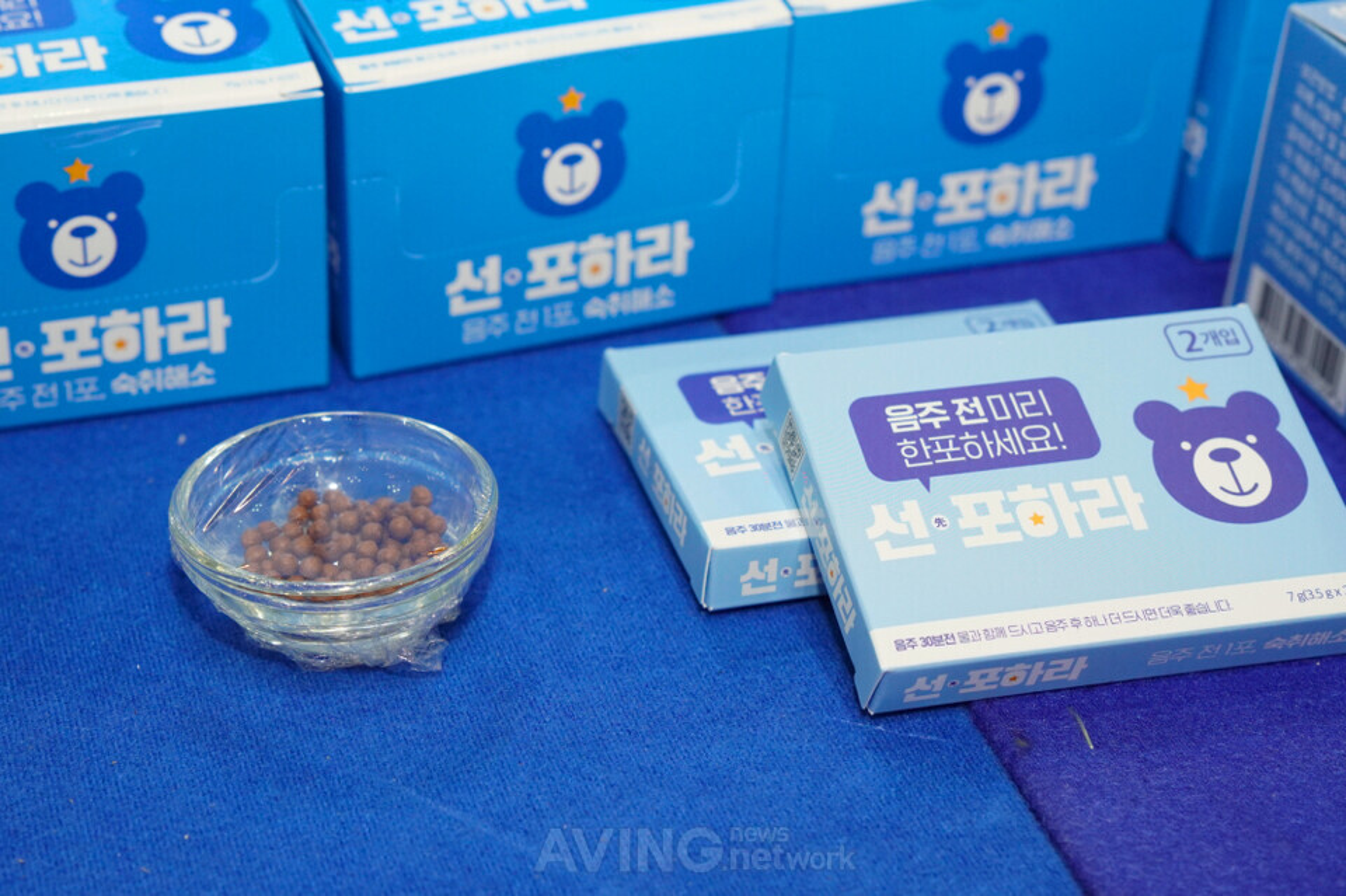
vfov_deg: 23.2
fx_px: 2186
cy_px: 448
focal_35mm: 58
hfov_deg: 34.2
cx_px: 673
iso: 1250
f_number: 4
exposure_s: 1/160
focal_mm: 39
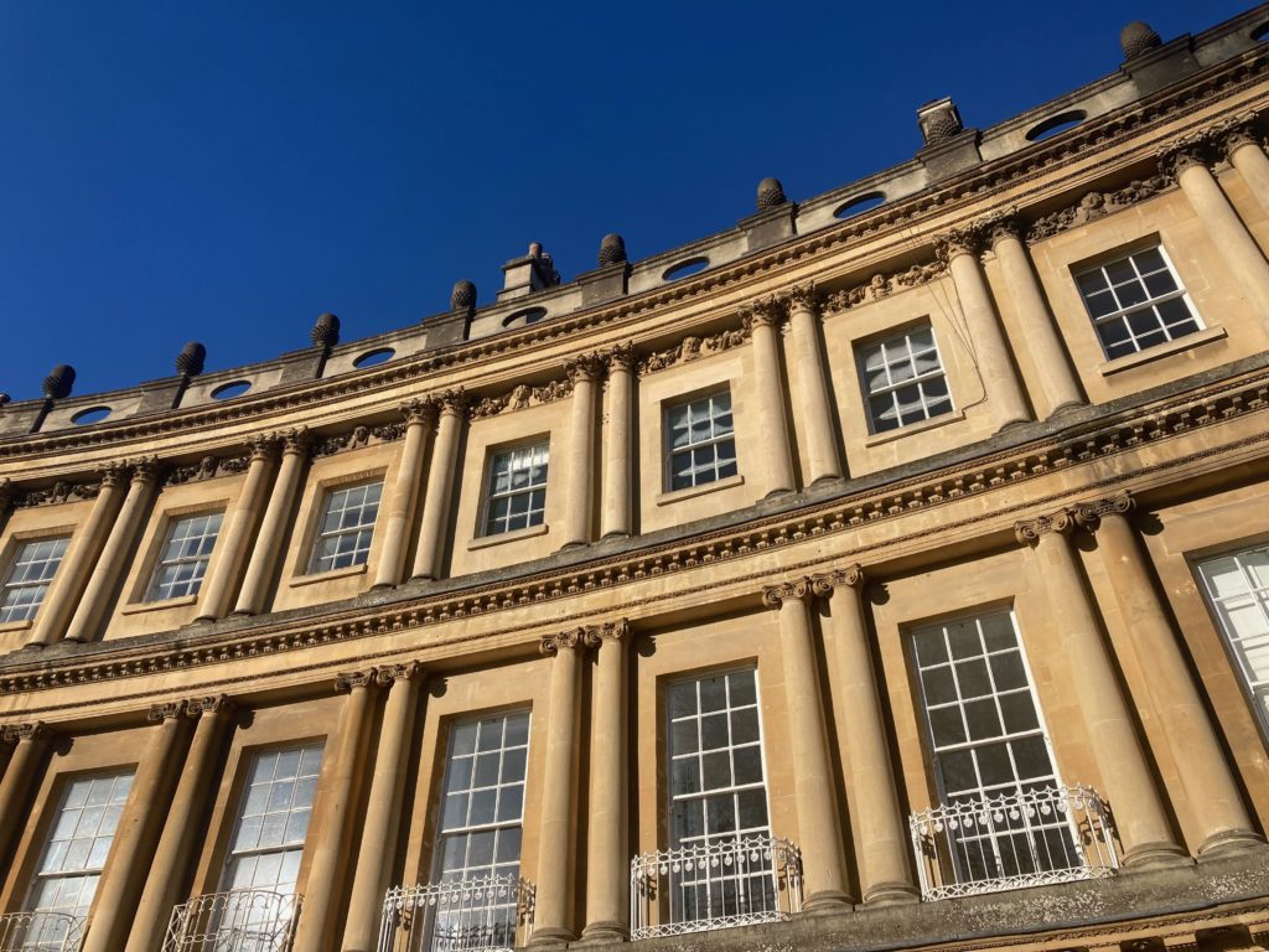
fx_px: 1026
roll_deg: -1.5
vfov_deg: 49.7
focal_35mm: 28
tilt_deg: +41.1
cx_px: 634
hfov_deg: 63.4
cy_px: 476
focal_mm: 3.99
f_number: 1.8
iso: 20
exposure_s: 1/2315
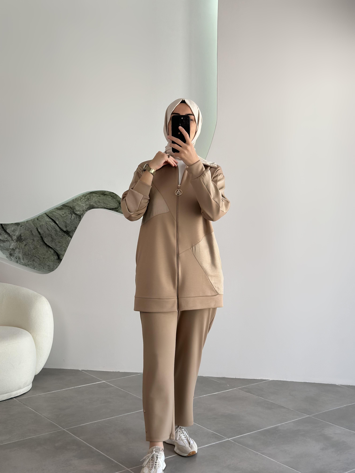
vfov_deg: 39.7
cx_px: 178
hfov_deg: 30.3
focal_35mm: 48
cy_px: 236
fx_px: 656
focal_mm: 6.86
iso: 80
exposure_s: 1/546
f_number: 1.78
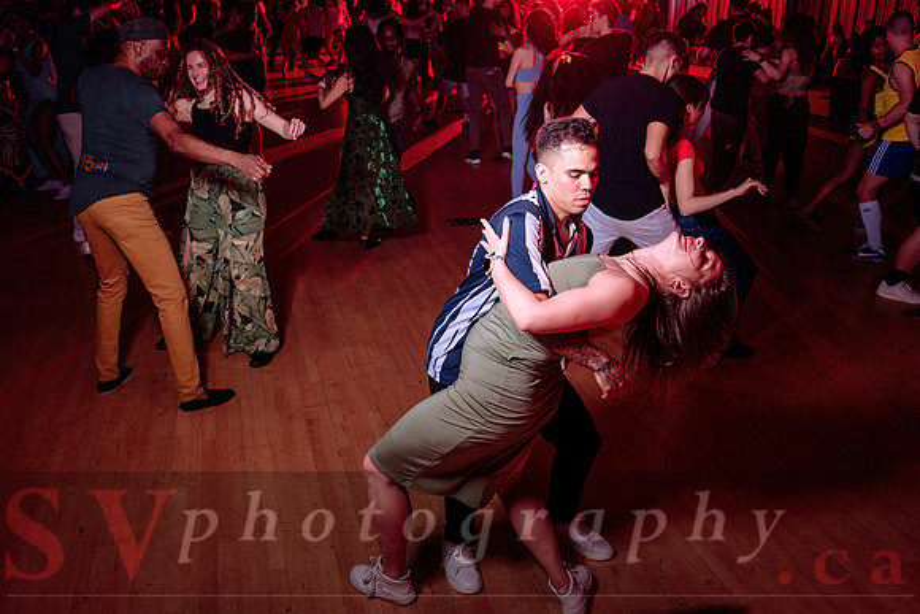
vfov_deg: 36.6
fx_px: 928
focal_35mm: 36
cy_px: 320
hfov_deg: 52.7
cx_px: 460
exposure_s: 1/160
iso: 800
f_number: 2.8
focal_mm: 34
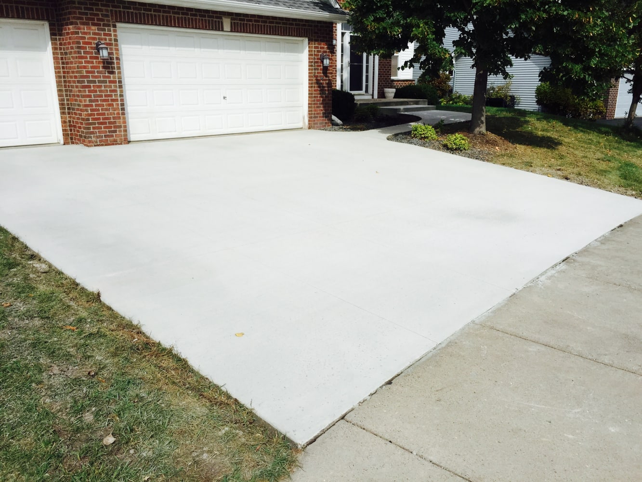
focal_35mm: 29
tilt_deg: -15.5
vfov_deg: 48.2
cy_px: 241
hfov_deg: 61.7
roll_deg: -0.9
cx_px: 321
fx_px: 538
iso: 32
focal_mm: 4.15
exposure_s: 1/3300
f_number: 2.2
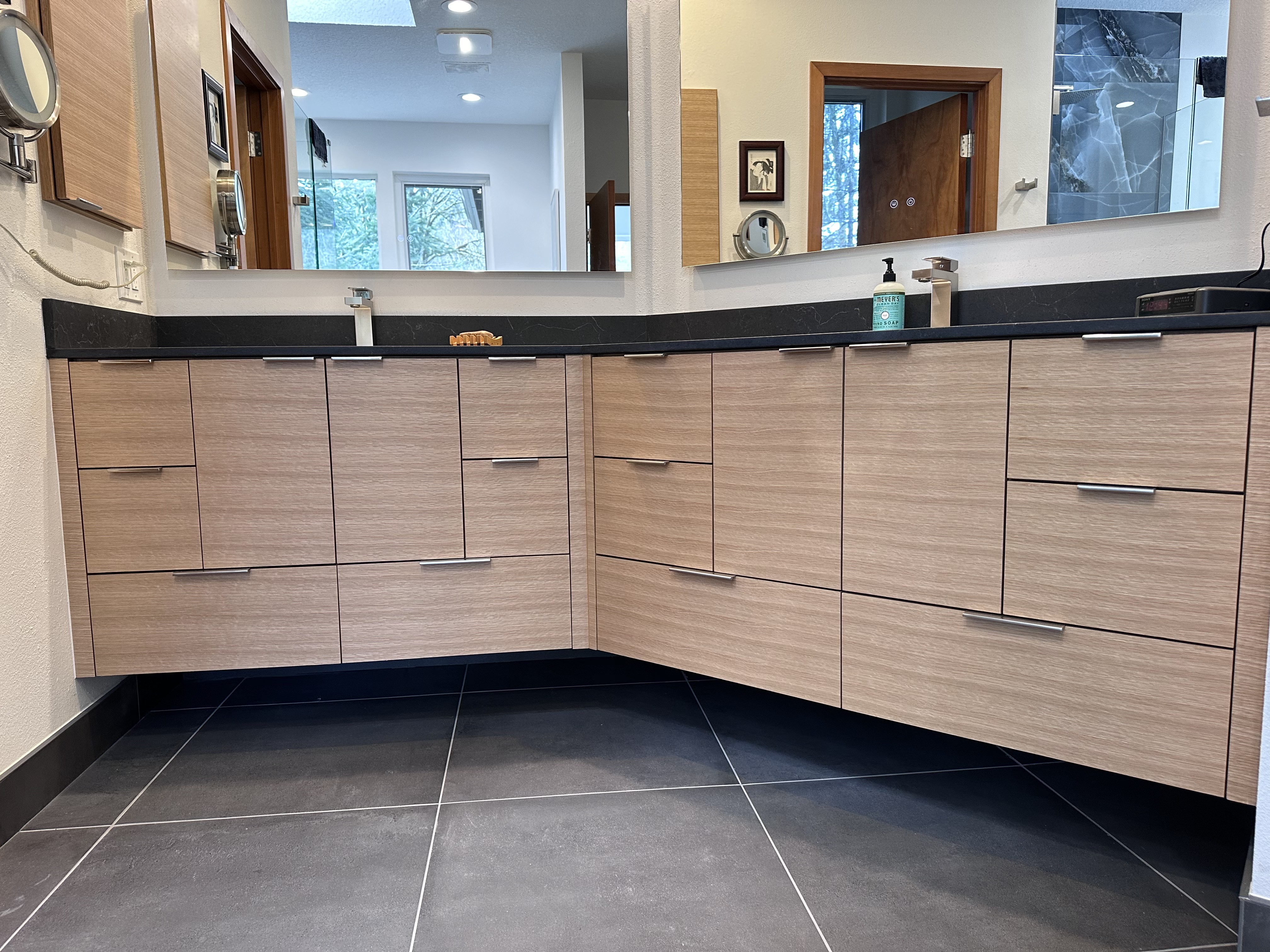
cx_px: 635
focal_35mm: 24
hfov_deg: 71.6
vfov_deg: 56.8
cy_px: 476
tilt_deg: -7.2
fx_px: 881
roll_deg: +0.9
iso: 160
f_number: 1.78
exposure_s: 1/60
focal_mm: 6.86
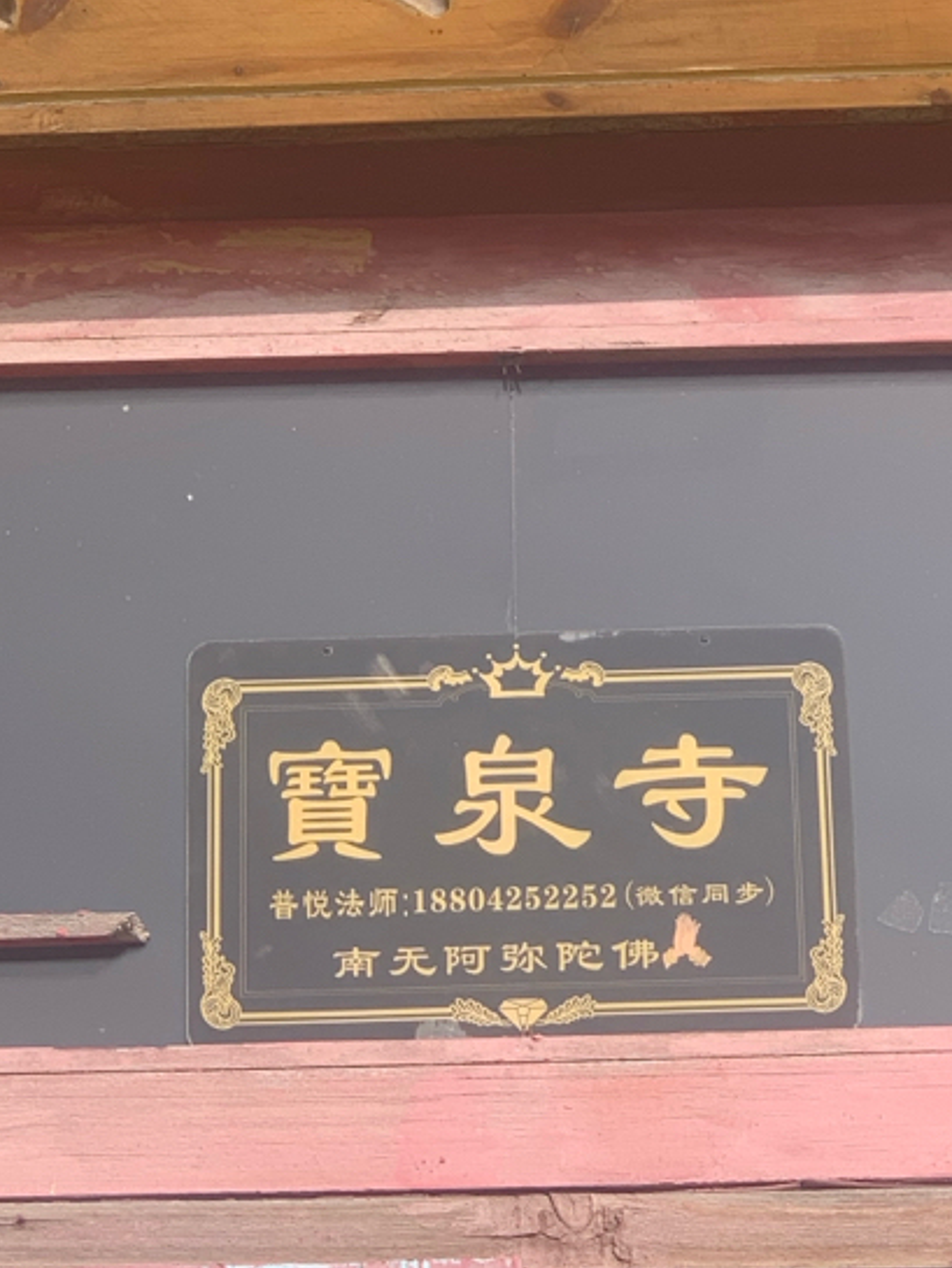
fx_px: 5242
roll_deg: +0.9
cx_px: 485
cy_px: 656
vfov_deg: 13.8
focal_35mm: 143
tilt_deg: +24.5
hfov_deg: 10.4
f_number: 2.4
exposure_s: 1/922
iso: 16
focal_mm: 6
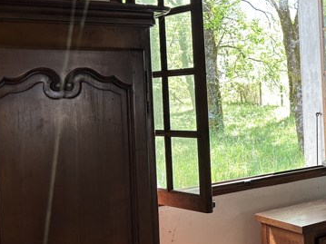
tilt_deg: +0.1
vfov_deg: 25.2
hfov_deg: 30.5
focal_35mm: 58
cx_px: 339
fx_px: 546
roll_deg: +2.3
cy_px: 93
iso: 64
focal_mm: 5.7
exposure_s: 1/121
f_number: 1.5
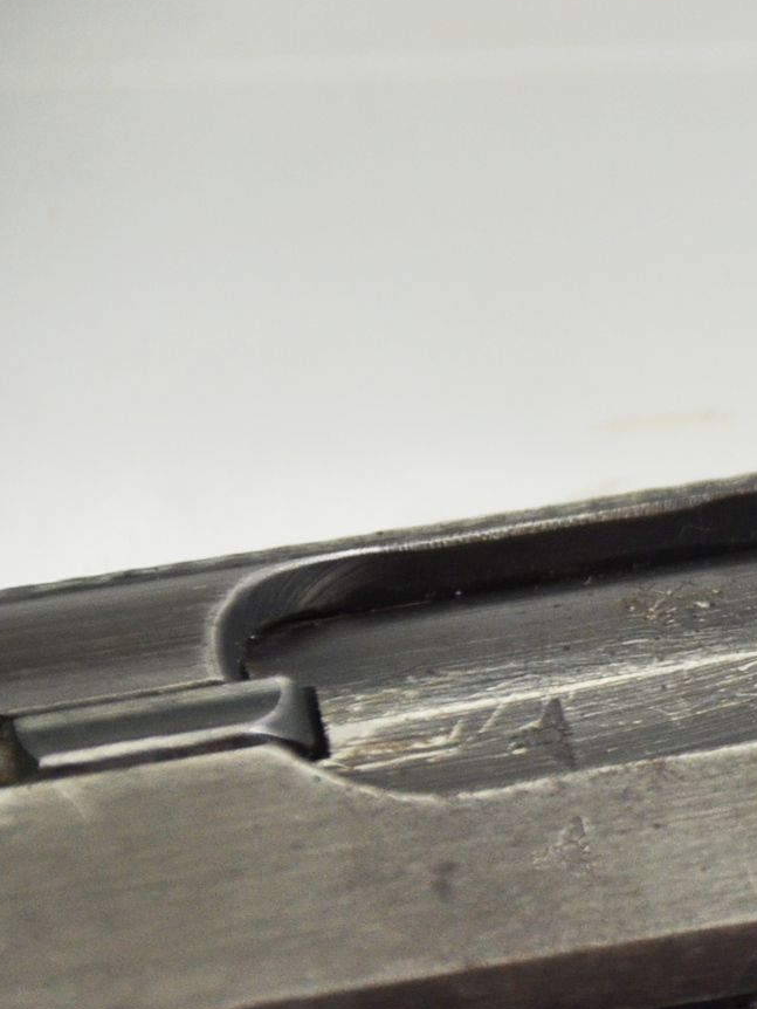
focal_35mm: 555
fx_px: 16186
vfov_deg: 3.6
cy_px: 713
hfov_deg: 2.7
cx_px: 1423
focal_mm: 135
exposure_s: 1/250
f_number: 5.6
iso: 500
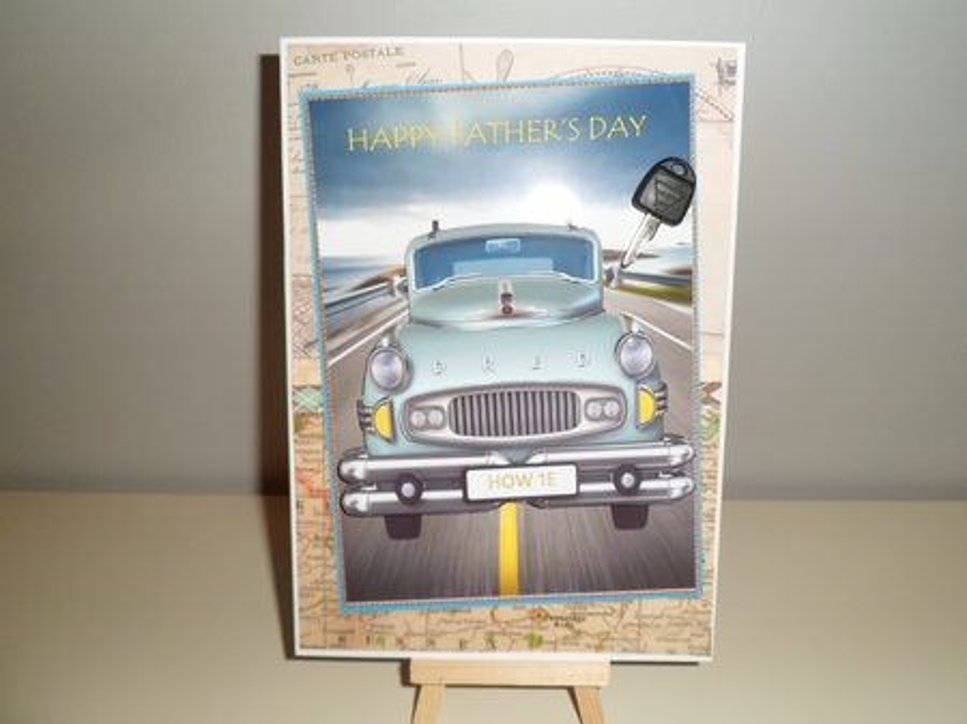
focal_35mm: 27
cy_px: 362
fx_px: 754
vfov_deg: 51.3
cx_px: 484
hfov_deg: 65.4
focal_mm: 4.9
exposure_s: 1/30
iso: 100
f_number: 3.3
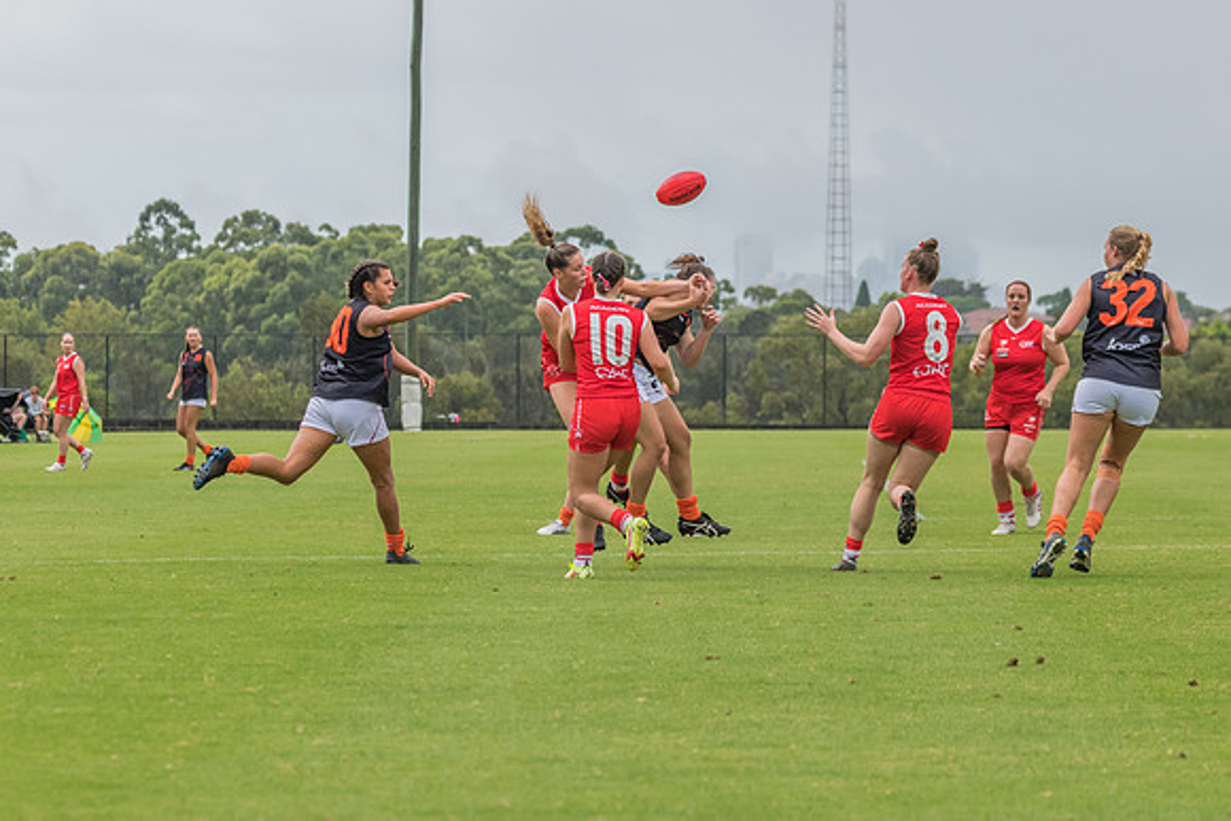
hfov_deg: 8.6
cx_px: 660
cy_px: 314
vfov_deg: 5.8
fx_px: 8165
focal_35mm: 239
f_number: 9
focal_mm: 150
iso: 800
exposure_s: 1/1250
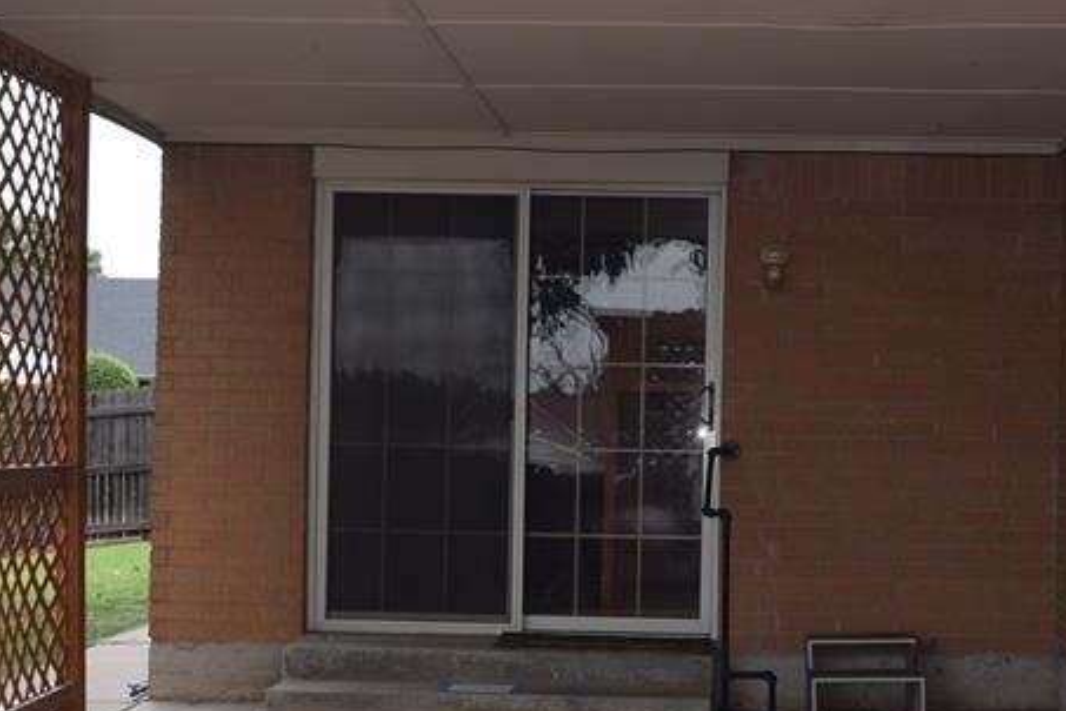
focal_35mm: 71
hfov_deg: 28.2
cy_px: 492
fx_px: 2106
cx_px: 701
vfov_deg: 19.1
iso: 100
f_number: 6.3
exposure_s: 1/160
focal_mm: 21
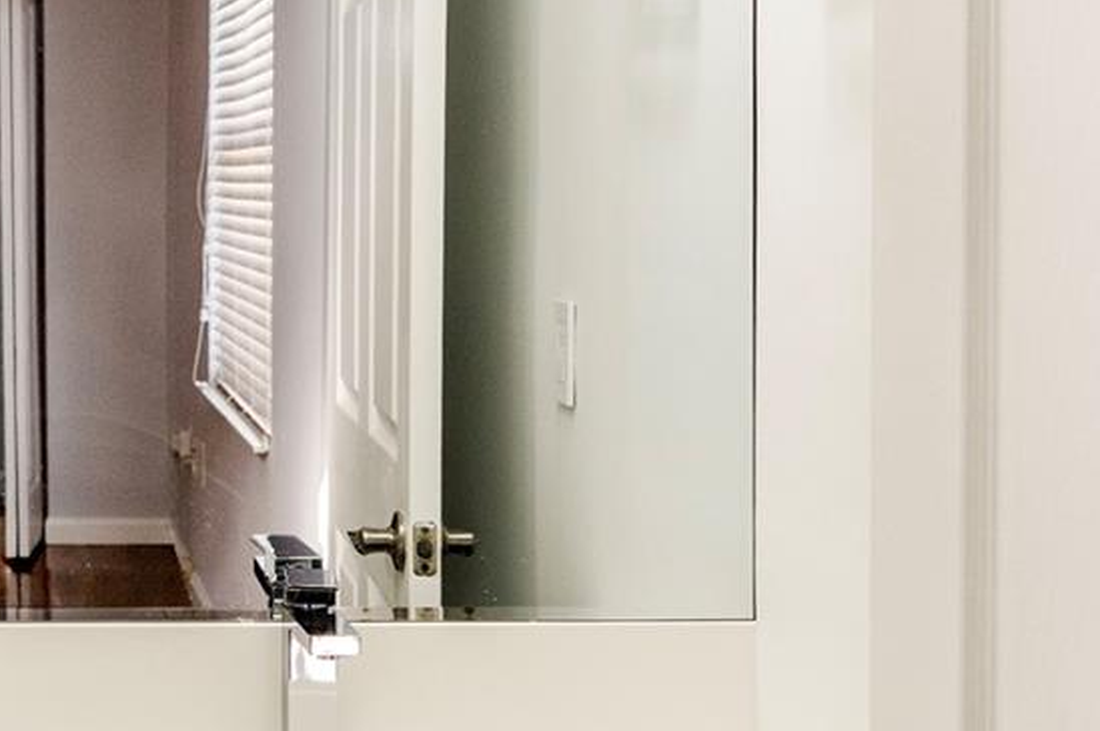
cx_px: -32
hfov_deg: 27.1
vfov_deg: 19.4
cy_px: 278
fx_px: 2137
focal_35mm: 70
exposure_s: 1/250
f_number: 4
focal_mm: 16
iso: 1000
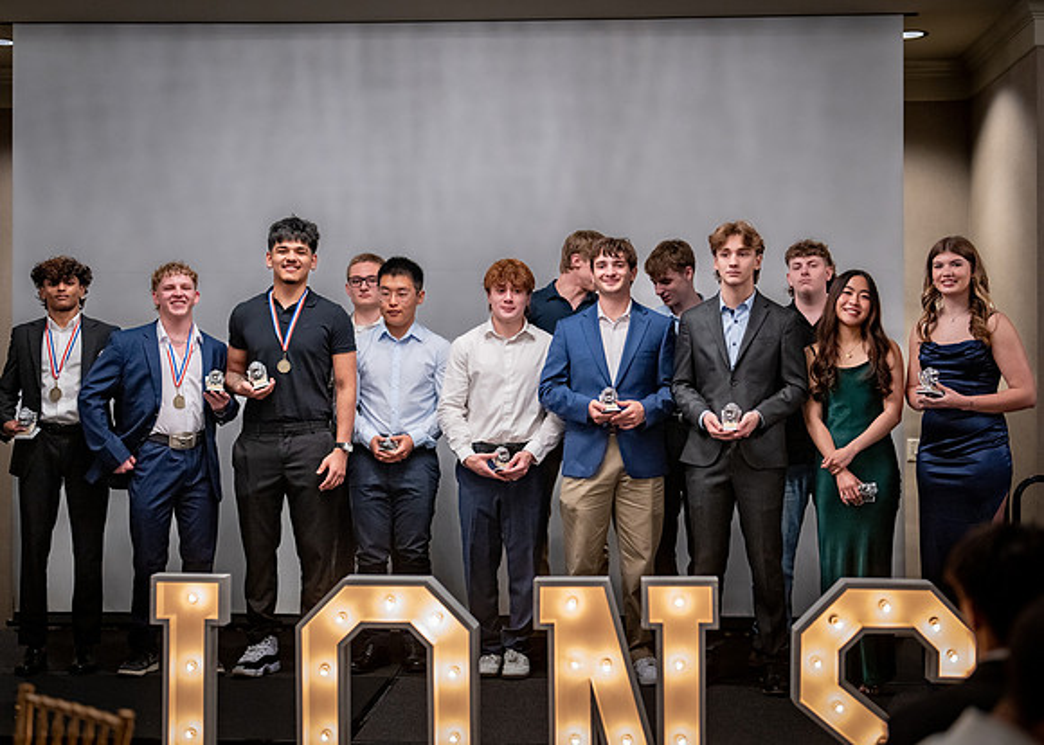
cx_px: 537
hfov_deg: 36.3
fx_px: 1590
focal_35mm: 54
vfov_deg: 26.4
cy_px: 373
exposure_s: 1/320
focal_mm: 50
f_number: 1.4
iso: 1600
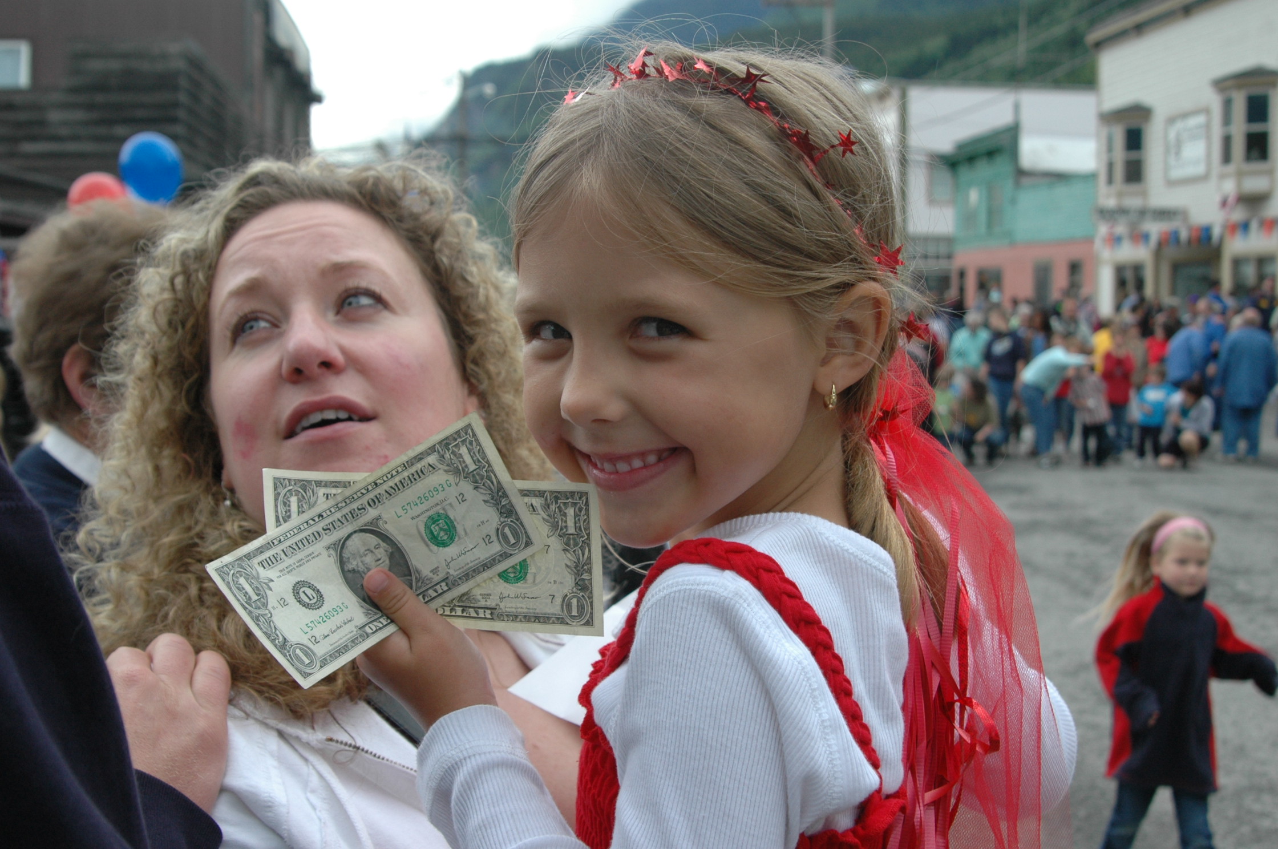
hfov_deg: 46.4
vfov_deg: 31.8
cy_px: 424
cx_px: 639
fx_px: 1489
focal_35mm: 42
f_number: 8
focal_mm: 28
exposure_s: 1/250
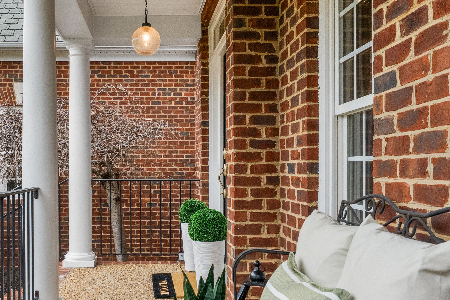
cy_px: 181
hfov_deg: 47.7
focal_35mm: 40
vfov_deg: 33.3
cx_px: 151
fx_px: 500
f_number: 8
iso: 2000
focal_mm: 20
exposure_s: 1/400
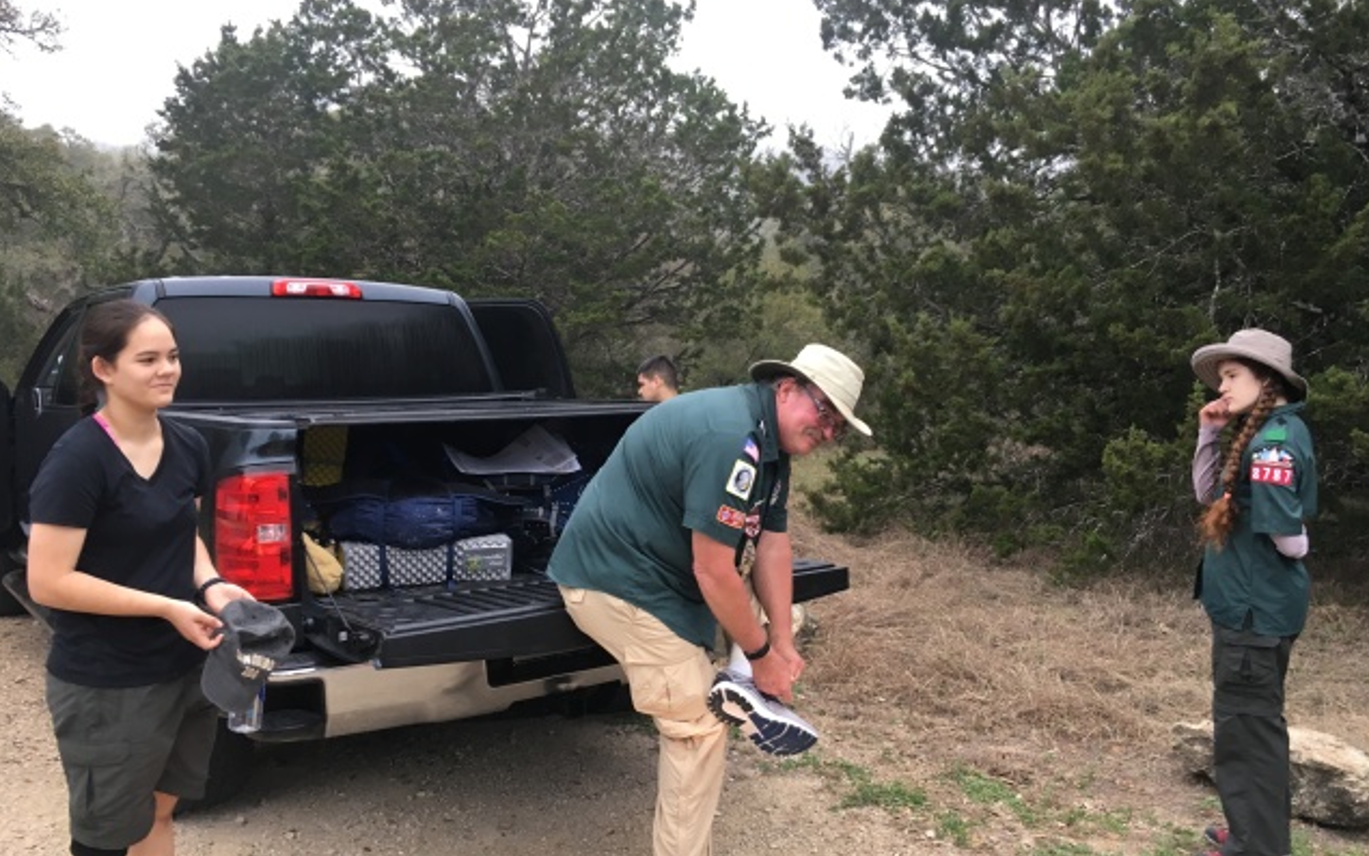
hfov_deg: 61.2
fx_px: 1157
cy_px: 477
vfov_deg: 40.5
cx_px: 683
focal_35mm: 31
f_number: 2.2
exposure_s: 1/30
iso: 25
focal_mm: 4.15
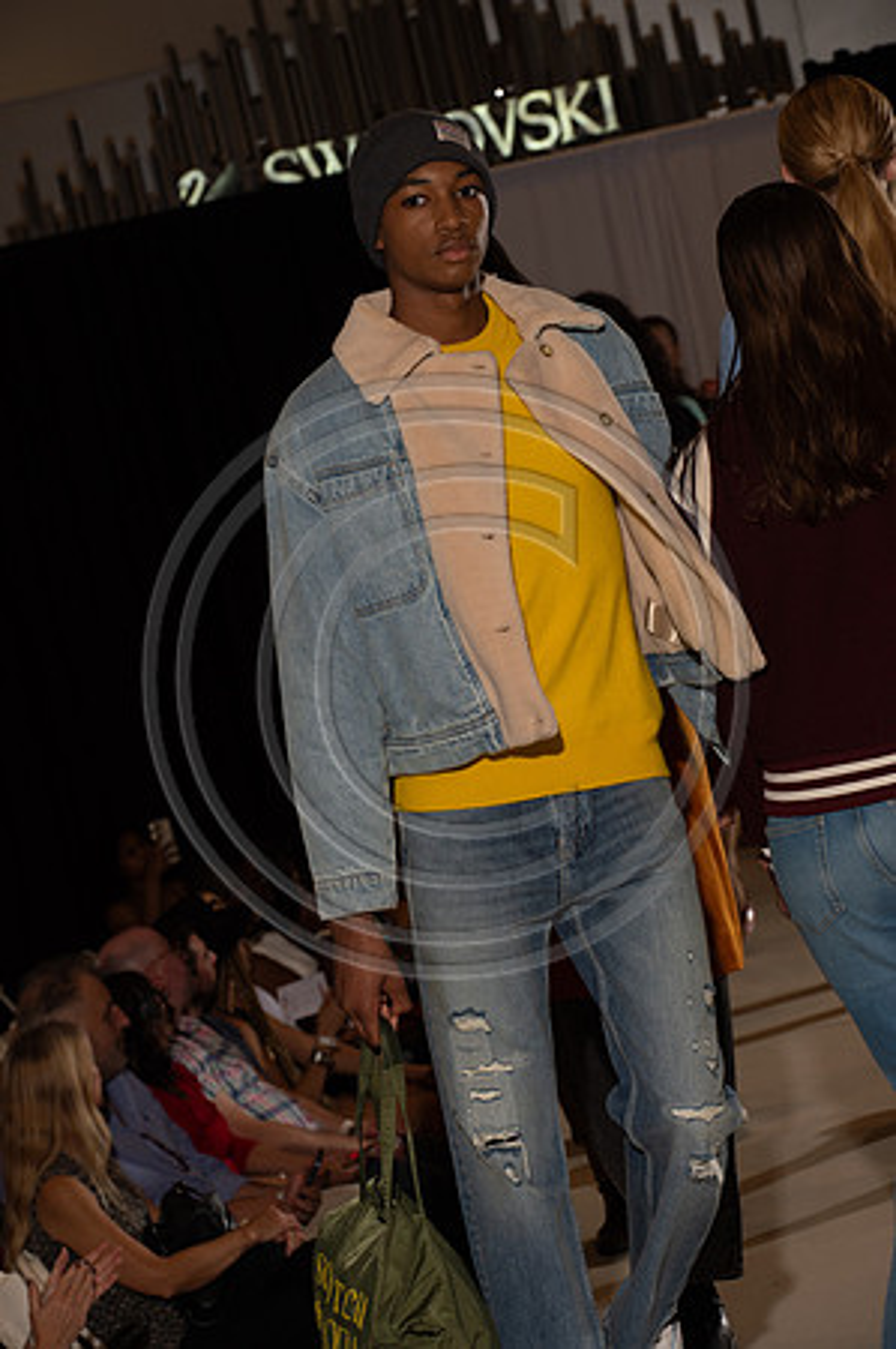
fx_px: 4565
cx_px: 448
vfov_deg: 16.8
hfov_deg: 11.2
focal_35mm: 122
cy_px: 674
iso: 800
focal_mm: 122
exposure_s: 1/250
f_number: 9
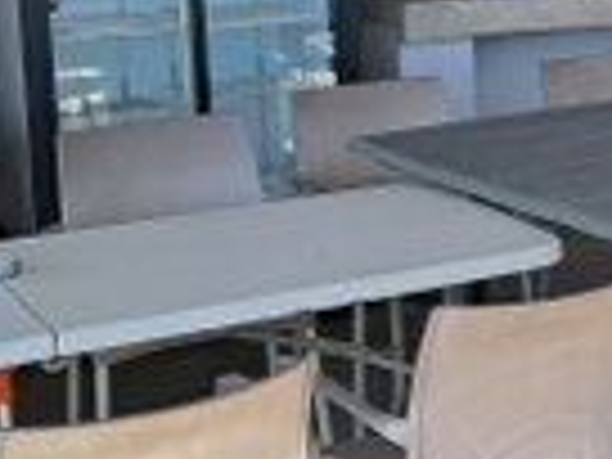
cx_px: 979
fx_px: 1680
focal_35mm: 95
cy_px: 36
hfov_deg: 17.9
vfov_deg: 15.4
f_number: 1.8
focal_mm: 4
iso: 50
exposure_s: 1/233
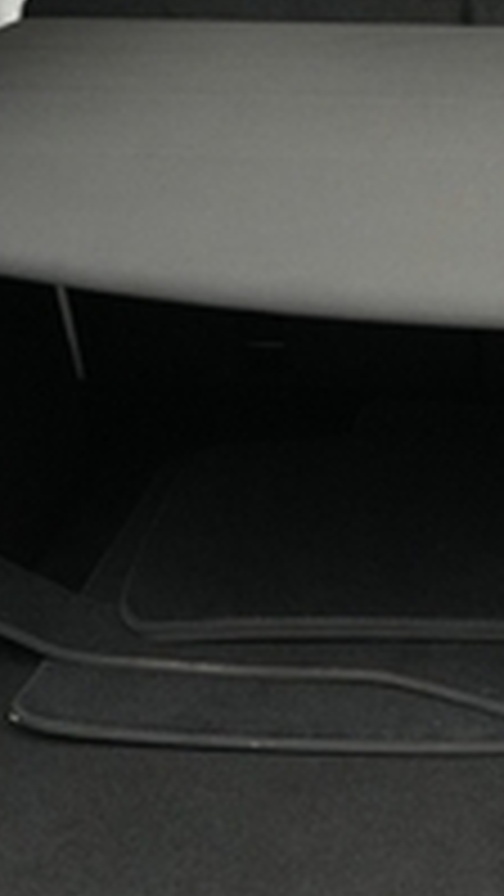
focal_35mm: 81
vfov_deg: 26.2
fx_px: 1924
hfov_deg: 14.4
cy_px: 482
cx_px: 634
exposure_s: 1/160
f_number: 2.8
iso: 5000
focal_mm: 24
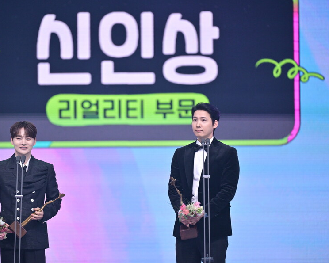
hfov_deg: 8.5
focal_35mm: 227
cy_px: 132
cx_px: 137
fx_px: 2210
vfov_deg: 6.8
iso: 2000
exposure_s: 1/1000
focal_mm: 200
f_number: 2.8
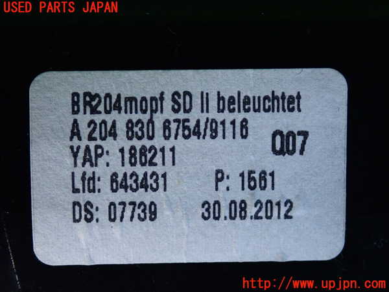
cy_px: 146
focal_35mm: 77
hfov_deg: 25.3
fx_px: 865
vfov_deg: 19.1
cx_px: 194
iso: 1000
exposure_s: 1/125
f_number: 4.1
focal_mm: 13.65
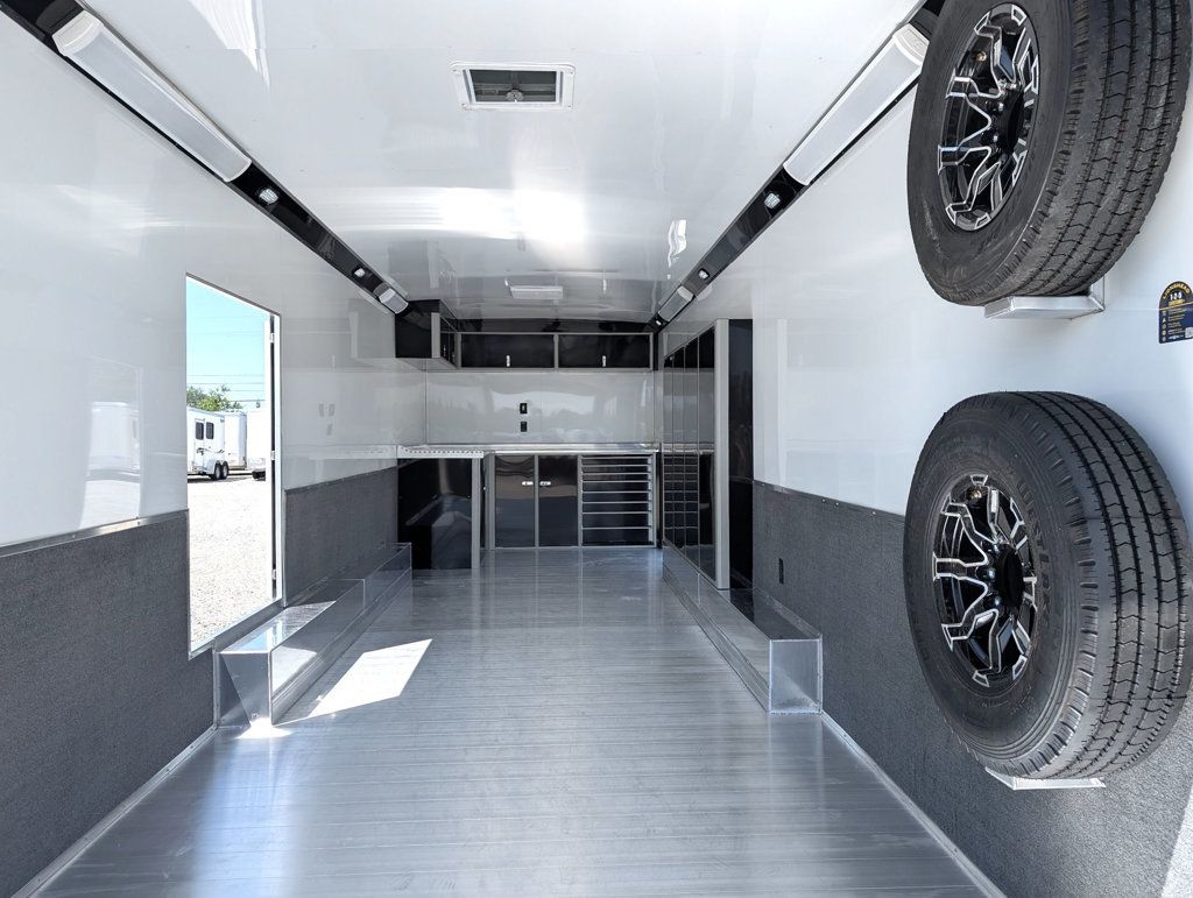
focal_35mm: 24
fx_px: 828
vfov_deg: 56.9
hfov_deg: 71.5
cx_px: 596
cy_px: 449
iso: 21
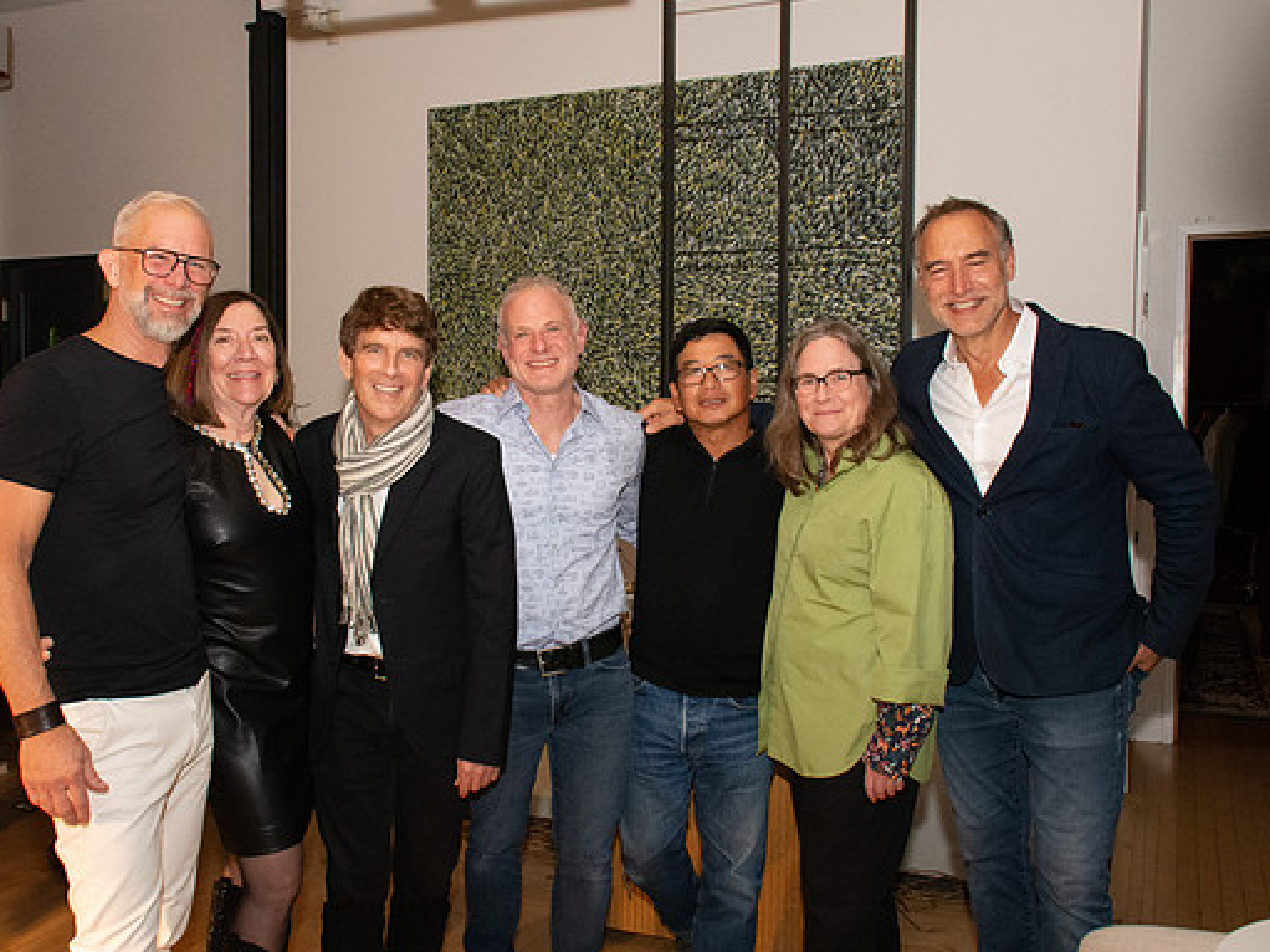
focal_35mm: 36
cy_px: 476
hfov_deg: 51.3
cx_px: 567
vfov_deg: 39.6
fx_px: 1320
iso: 5000
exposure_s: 1/160
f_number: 11
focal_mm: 22
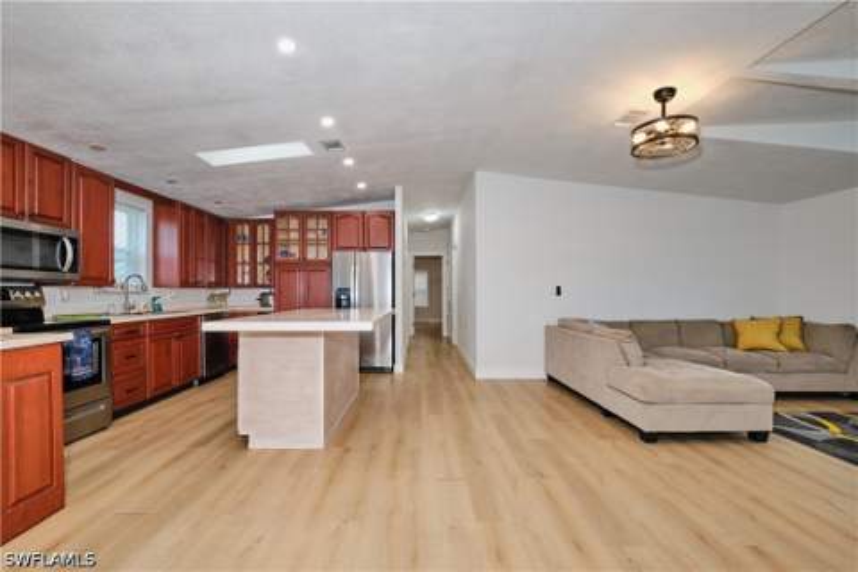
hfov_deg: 100.4
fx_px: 357
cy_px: 286
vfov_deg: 77.3
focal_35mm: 15
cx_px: 429
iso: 400
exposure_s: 1/25
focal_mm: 10
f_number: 8
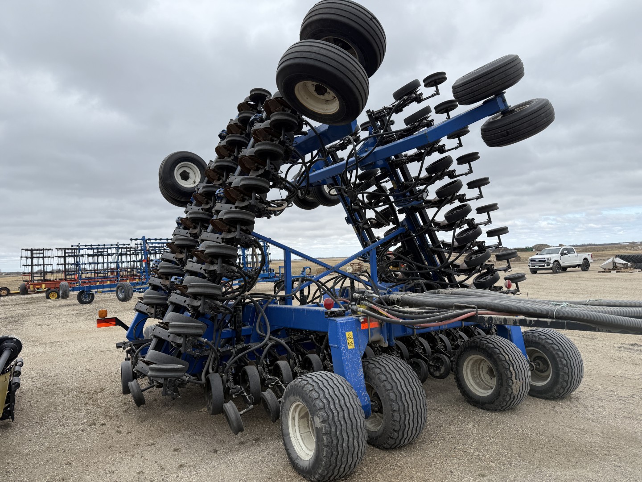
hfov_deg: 71.6
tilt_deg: +1.6
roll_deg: +2.3
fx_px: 445
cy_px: 241
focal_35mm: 24
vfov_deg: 56.8
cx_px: 321
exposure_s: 1/2370
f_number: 1.78
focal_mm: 6.76
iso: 80
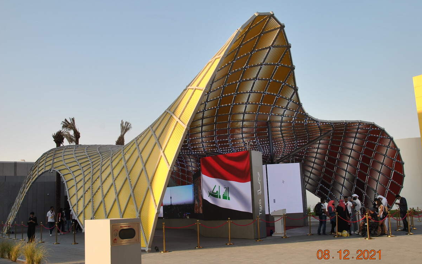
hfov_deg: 49.3
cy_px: 134
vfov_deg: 32.0
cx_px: 211
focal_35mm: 40
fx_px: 460
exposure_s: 1/200
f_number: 7.1
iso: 100
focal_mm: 26
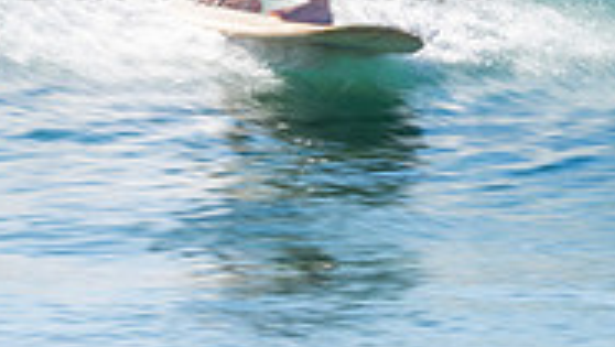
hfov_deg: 1.1
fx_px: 31925
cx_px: 167
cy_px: -92
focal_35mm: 1956
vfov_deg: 0.6
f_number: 22
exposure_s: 1/20
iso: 31
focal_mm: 500
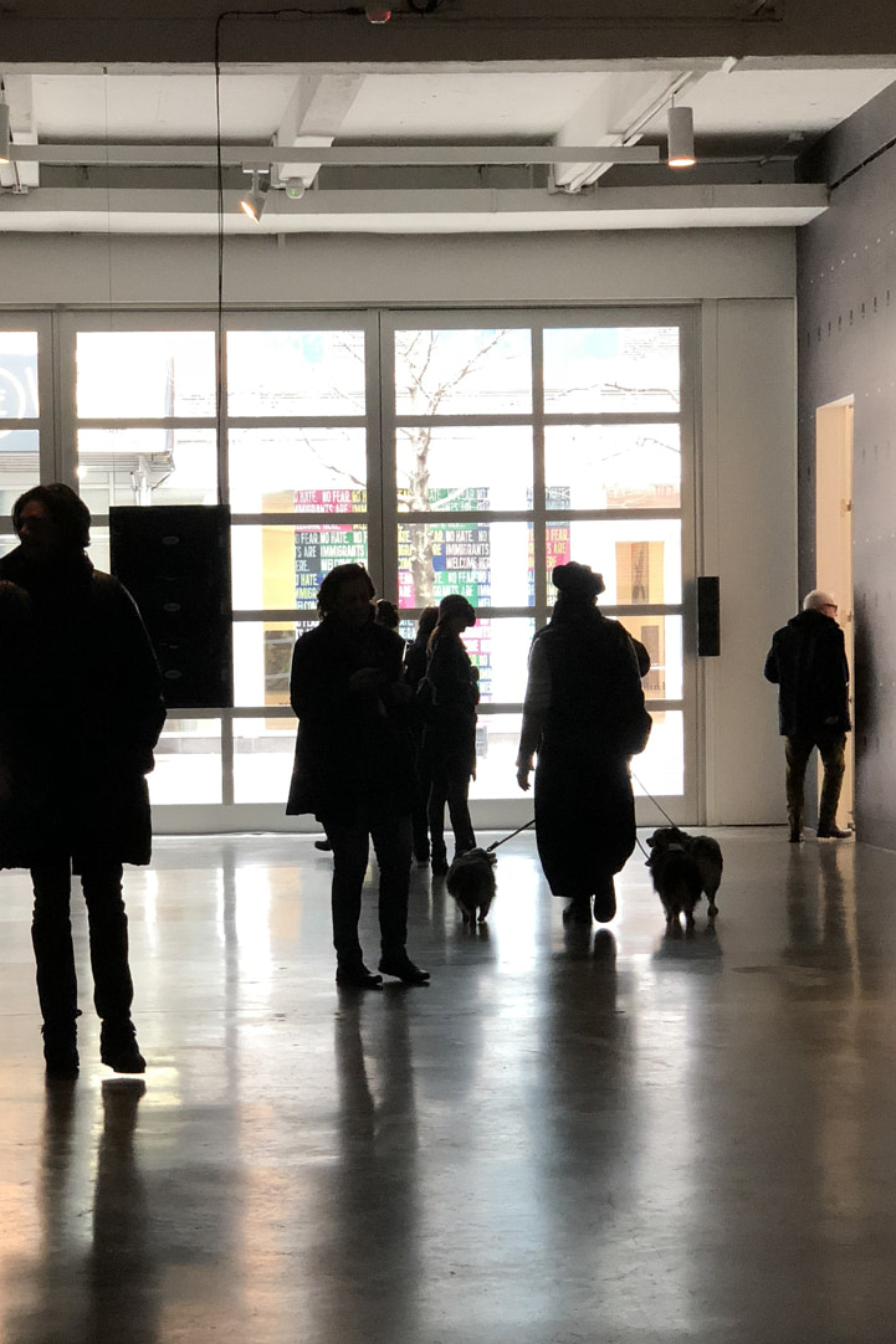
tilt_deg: -1.8
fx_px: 2987
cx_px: 328
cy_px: 794
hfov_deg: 17.0
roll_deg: +0.3
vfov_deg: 25.3
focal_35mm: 80
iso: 100
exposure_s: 1/60
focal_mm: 6
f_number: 2.4
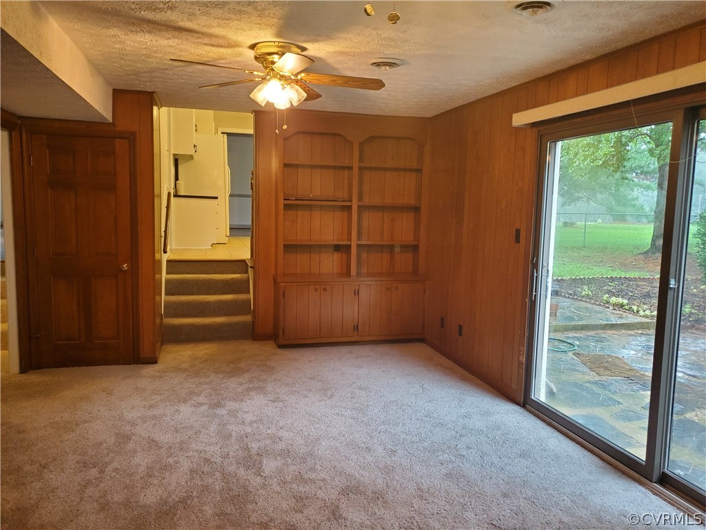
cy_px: 265
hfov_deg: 67.3
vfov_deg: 53.1
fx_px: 530
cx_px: 353
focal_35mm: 26
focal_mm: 4.3
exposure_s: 1/39
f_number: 1.5
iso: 320
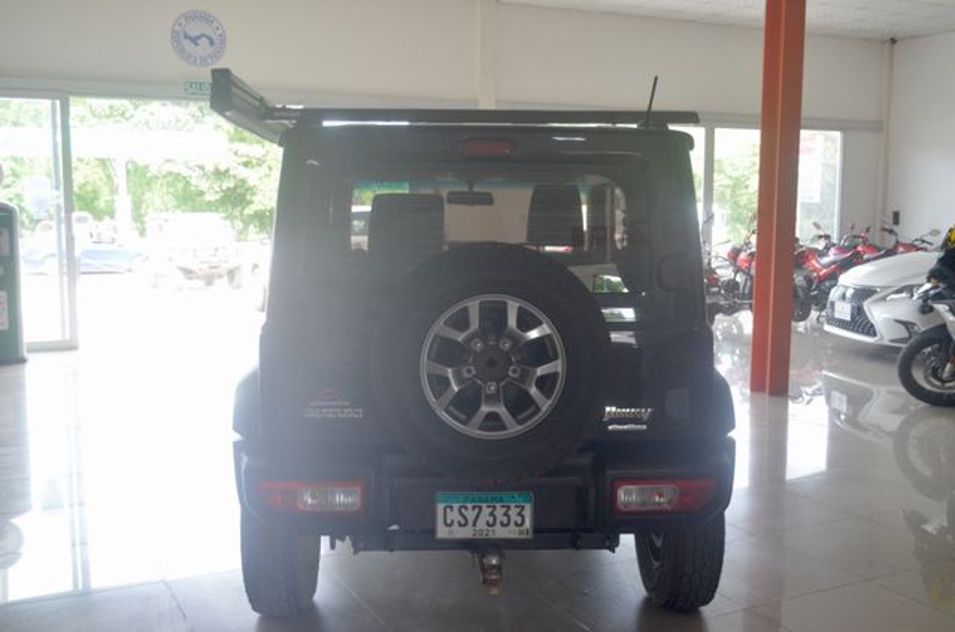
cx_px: 478
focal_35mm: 39
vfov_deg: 34.1
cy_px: 316
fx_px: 1033
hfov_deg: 49.6
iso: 400
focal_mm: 26
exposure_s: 1/60
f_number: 4.2
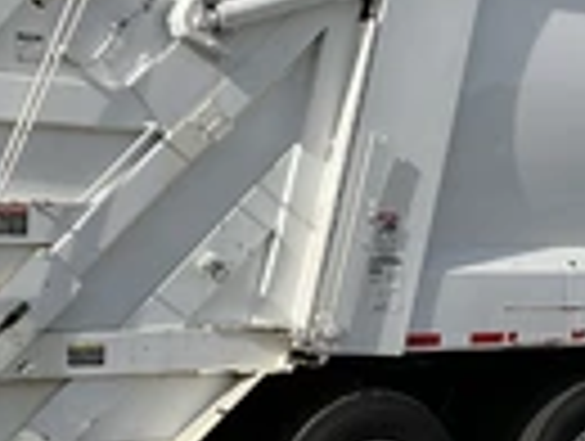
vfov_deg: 16.6
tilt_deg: +0.4
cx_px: 459
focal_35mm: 89
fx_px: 1507
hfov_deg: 21.7
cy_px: 252
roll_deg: -5.2
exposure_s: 1/2227
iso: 16
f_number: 1.8
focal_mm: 3
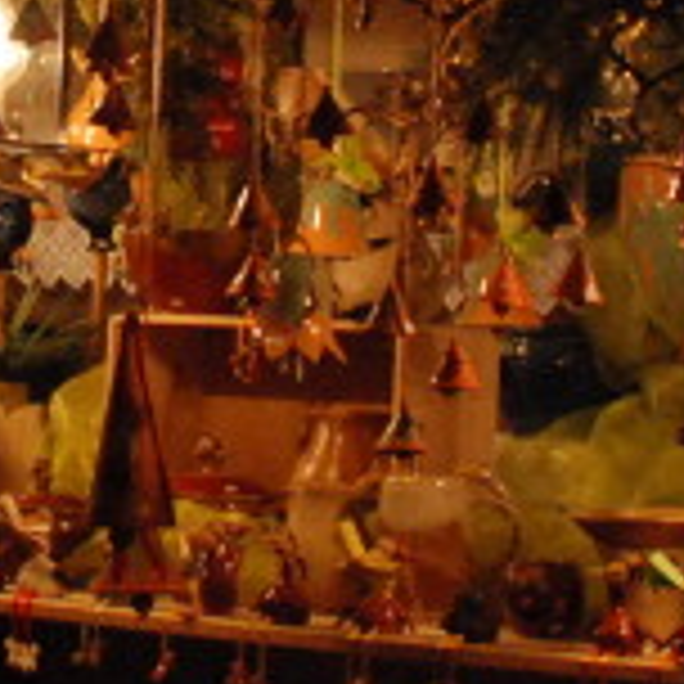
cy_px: -20
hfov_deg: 11.2
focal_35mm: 155
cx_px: -14
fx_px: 3465
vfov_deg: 11.2
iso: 1600
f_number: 4
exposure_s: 1/640
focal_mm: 18
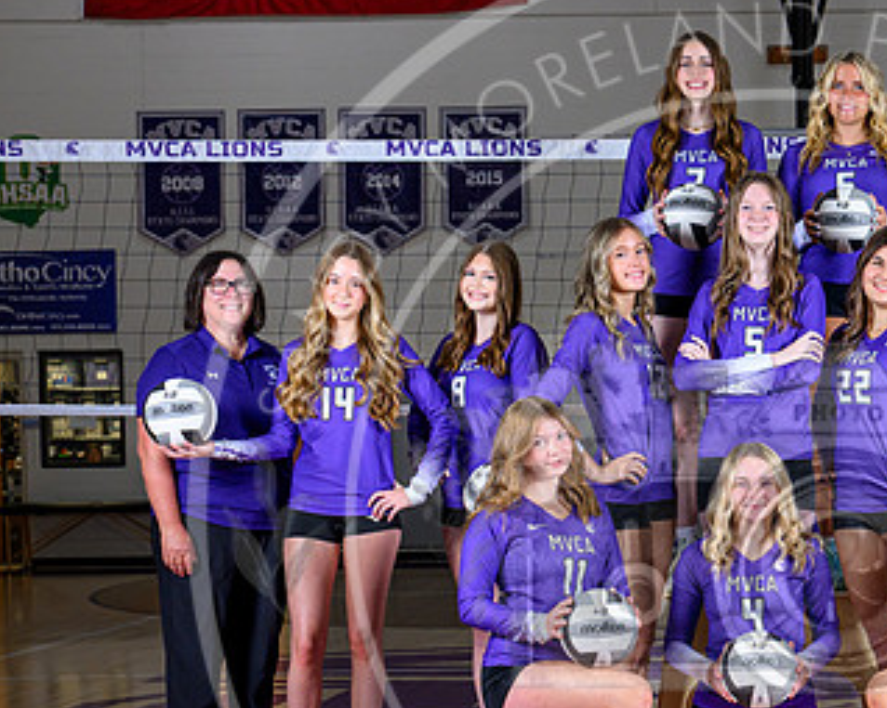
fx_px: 2073
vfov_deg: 19.3
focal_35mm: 79
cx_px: 795
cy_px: 519
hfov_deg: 23.5
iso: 800
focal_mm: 39
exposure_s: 1/200
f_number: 5
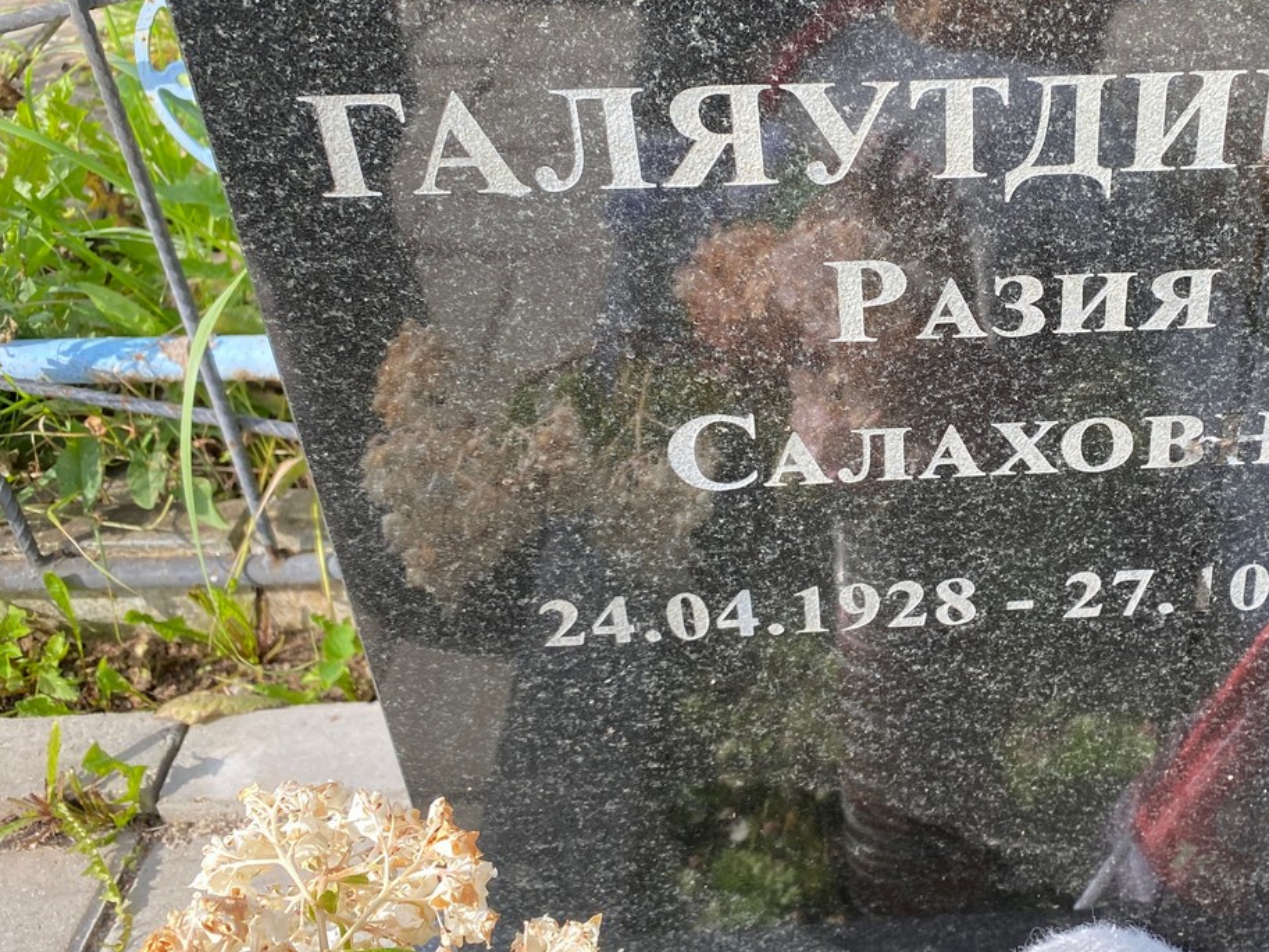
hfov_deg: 44.0
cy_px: 332
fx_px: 1503
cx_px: 977
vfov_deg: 34.9
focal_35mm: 41
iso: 32
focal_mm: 4.25
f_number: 1.8
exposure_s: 1/357
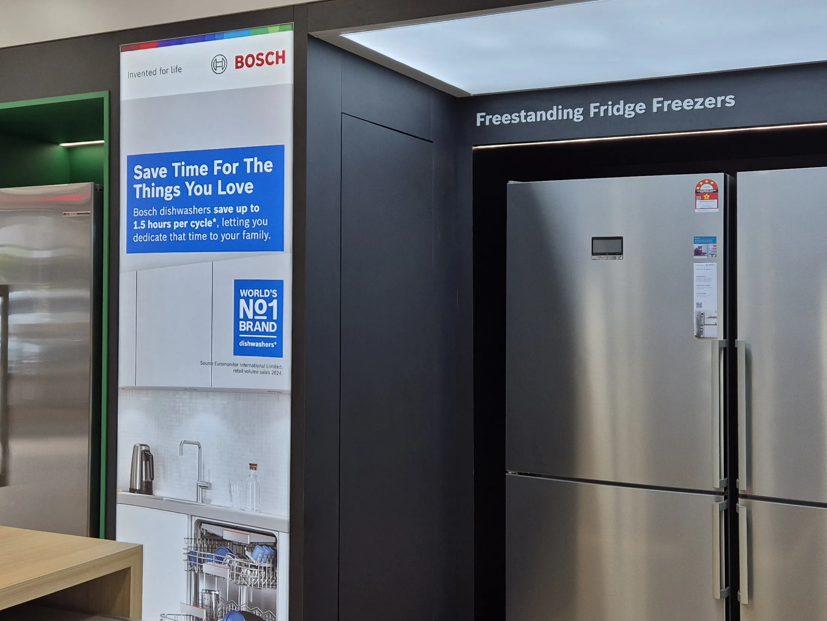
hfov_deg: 44.8
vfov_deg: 34.3
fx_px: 1004
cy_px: 283
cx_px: 397
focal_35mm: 42
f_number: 1.8
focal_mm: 5.4
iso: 40
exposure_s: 1/200
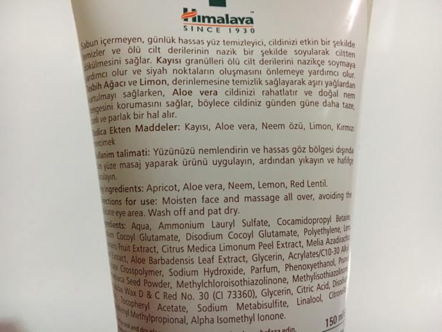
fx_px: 370
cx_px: 221
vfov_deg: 48.3
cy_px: 166
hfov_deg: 61.6
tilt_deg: -53.1
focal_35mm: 29
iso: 200
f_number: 2.2
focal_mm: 4.15
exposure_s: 1/17
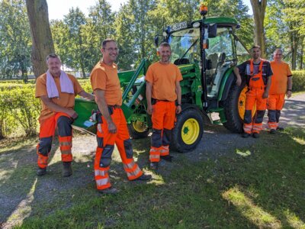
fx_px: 238
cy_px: 114
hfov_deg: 65.3
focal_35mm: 27
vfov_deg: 51.4
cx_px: 152
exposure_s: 1/668
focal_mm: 4.38
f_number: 1.73
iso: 49
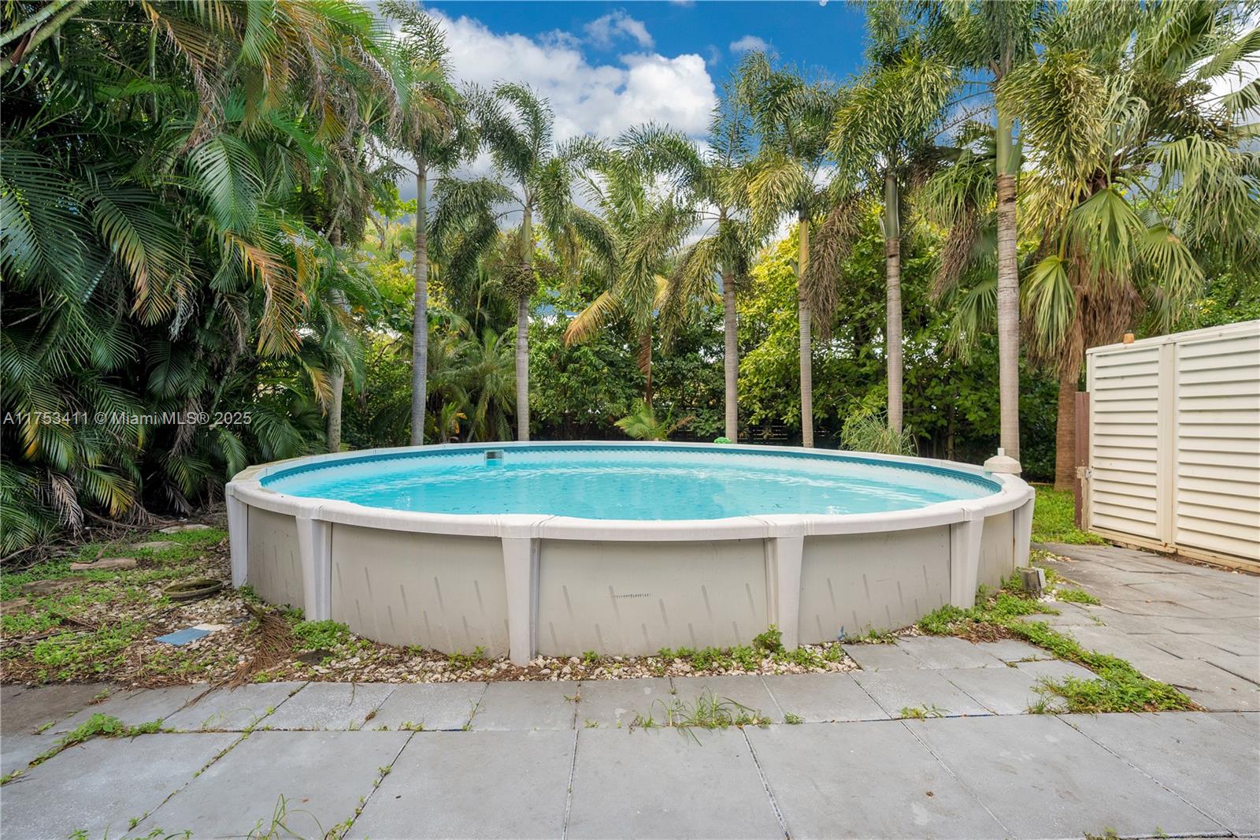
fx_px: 518
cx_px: 630
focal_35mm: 15
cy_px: 420
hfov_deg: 101.2
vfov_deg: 78.1
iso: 100
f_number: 4.5
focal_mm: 14.8
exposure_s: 1/160
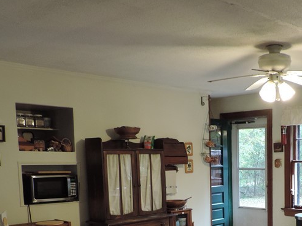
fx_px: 436
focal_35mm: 50
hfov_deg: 36.8
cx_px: 243
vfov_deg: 27.7
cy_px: 218
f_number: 3
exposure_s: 1/30
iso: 320
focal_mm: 4.3
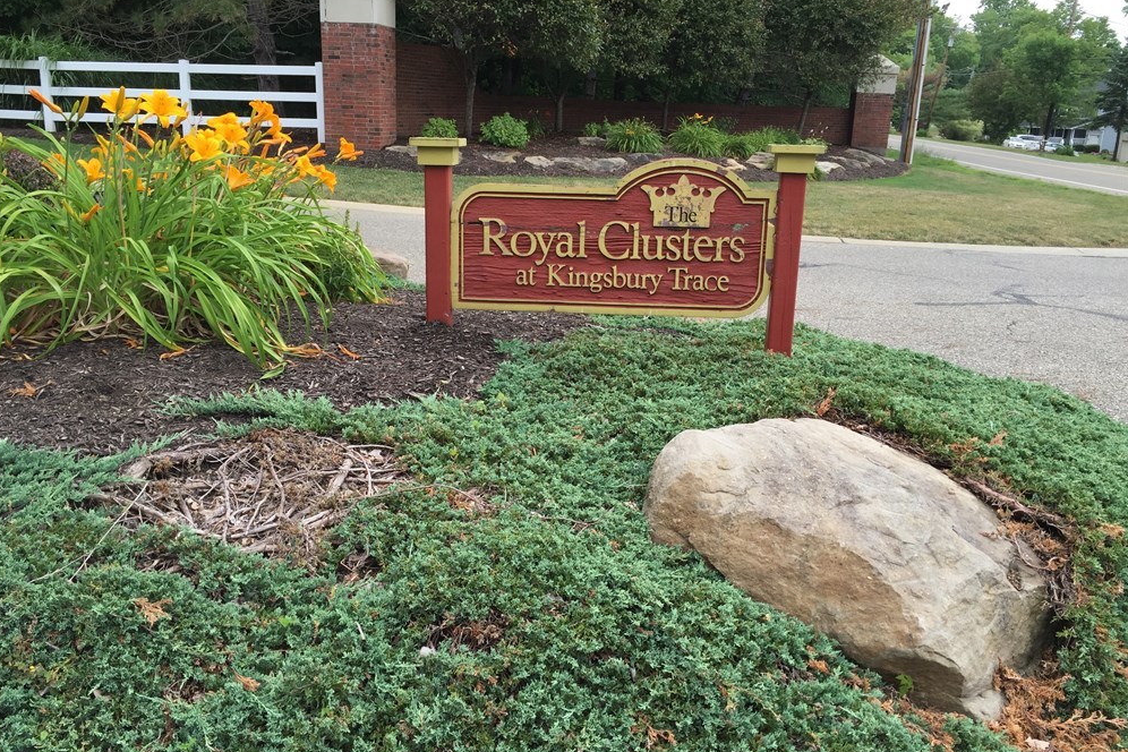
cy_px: 385
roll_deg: -2.1
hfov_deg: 60.3
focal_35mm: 31
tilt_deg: -16.2
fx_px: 971
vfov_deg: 42.3
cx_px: 549
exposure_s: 1/476
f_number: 2.2
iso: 32
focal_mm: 4.15
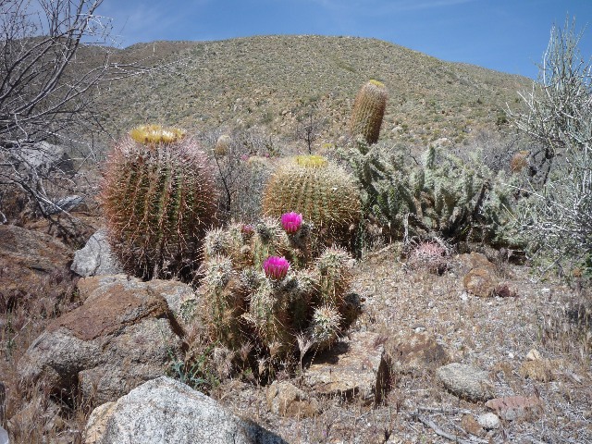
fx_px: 547
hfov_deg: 56.8
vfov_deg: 44.2
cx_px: 296
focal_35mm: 32
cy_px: 222
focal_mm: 5.2
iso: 100
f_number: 5
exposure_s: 1/640
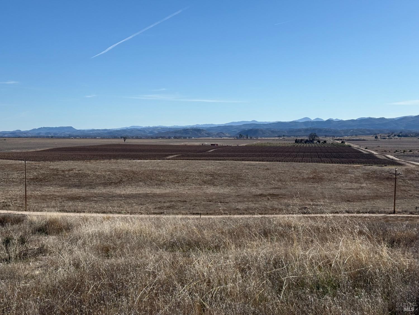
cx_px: 210
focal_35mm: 48
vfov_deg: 30.3
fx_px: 581
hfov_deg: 39.7
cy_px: 158
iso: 64
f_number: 1.78
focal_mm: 6.76
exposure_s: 1/6024
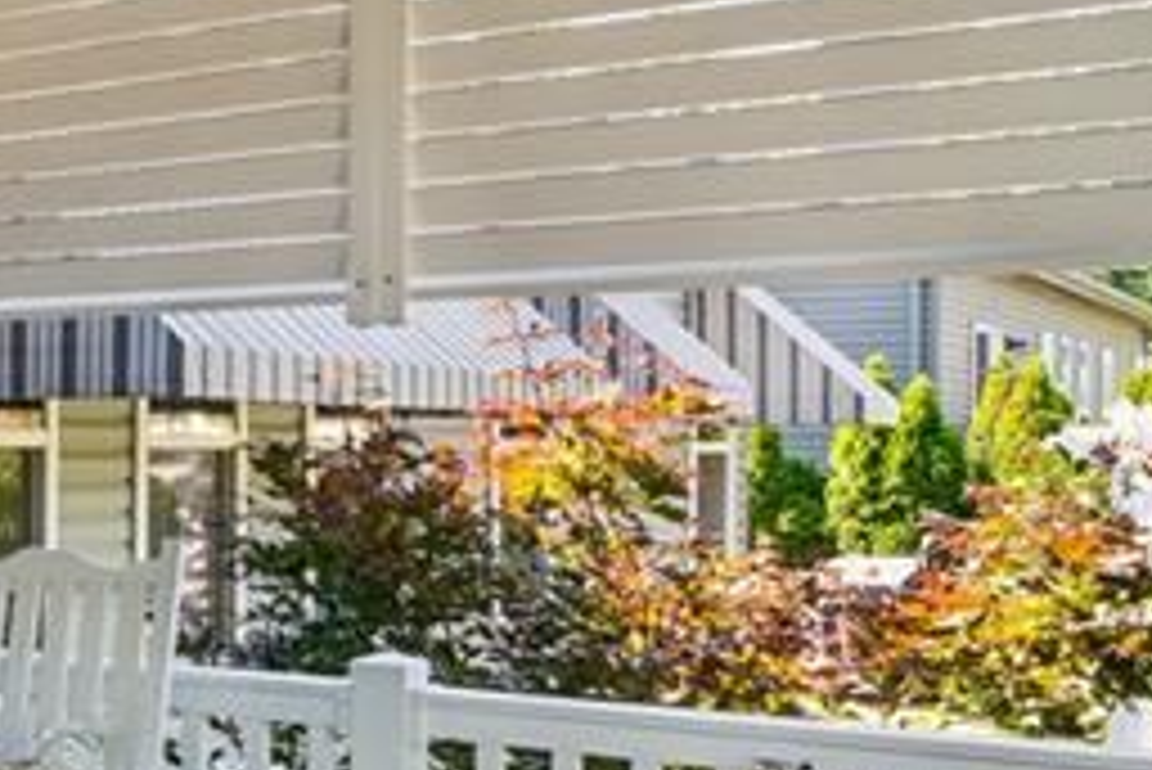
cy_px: 464
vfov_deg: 21.2
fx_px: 2049
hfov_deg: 24.7
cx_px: -544
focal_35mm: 64
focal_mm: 16
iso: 100
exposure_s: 1/1.67
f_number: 22
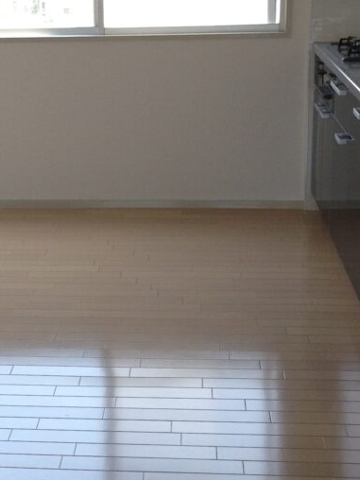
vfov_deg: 25.0
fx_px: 1082
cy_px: 189
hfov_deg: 18.7
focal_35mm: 78
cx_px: 76
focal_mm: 4.12
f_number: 2.4
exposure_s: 1/120
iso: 64
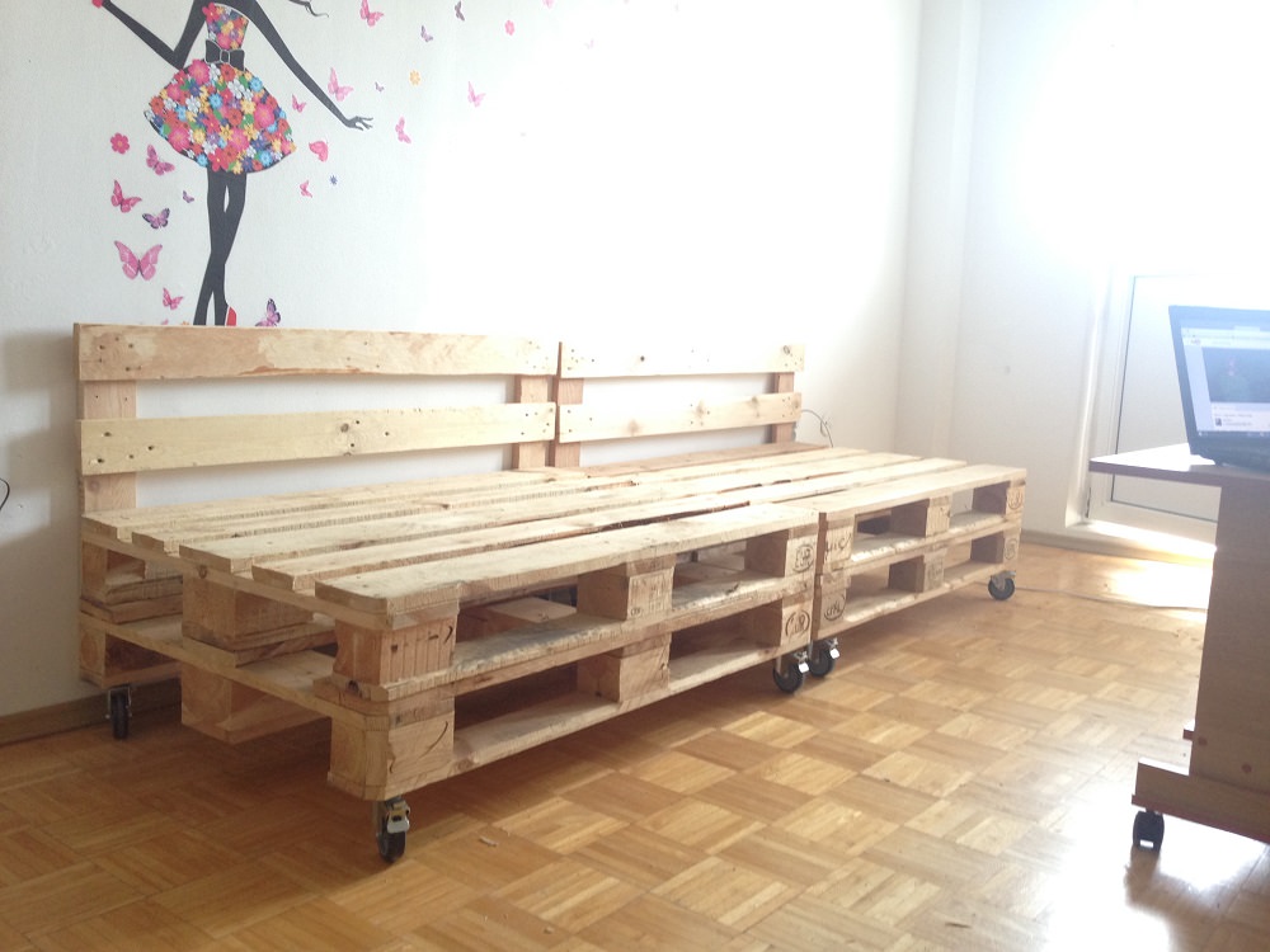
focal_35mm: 33
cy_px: 476
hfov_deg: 55.4
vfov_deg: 42.9
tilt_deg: -5.8
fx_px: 1211
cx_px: 635
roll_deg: -4.1
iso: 80
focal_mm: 4.12
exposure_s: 1/20
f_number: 2.4
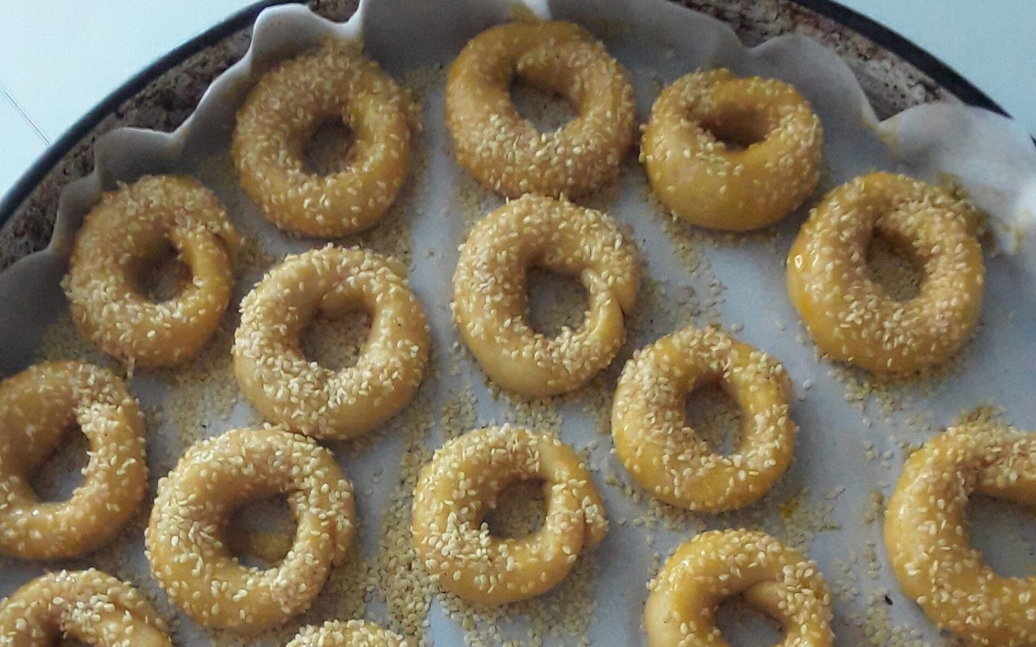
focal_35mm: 43
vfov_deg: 29.3
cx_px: 514
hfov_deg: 46.2
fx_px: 1214
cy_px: 508
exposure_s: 1/25
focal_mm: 2.2
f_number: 1.9
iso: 400
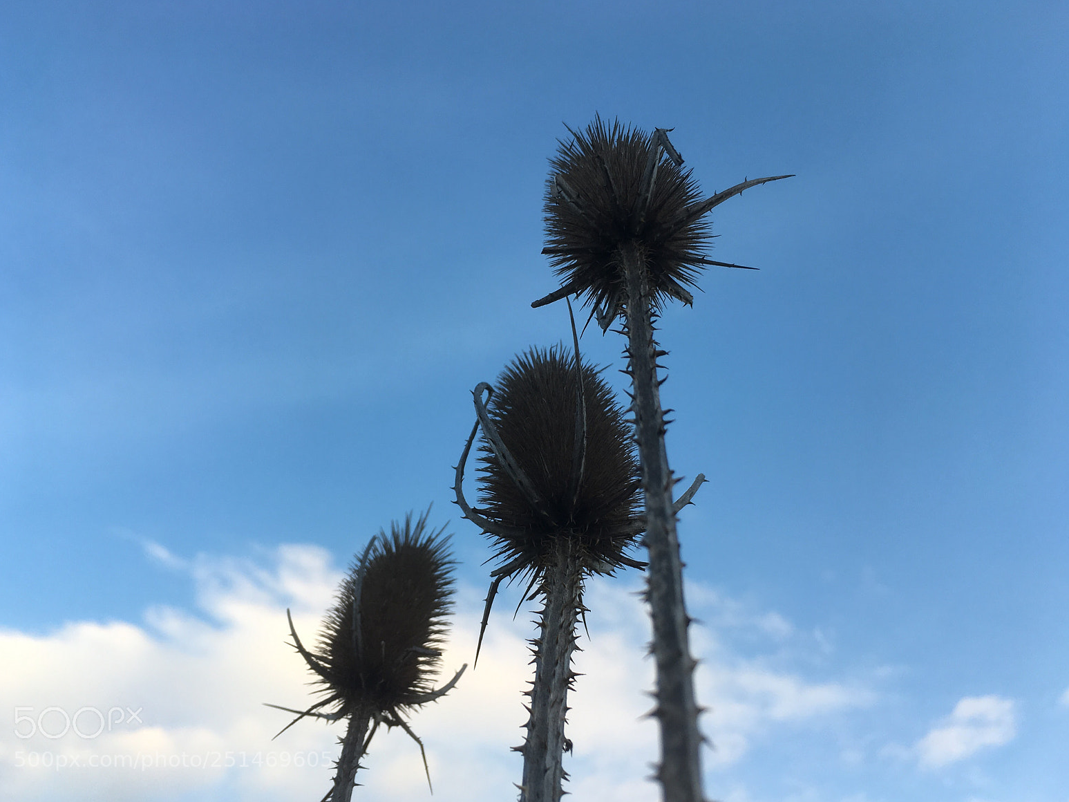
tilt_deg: +55.4
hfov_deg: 60.0
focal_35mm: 30
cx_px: 524
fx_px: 926
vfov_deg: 46.8
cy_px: 399
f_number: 2.2
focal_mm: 4.15
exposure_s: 1/237
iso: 25
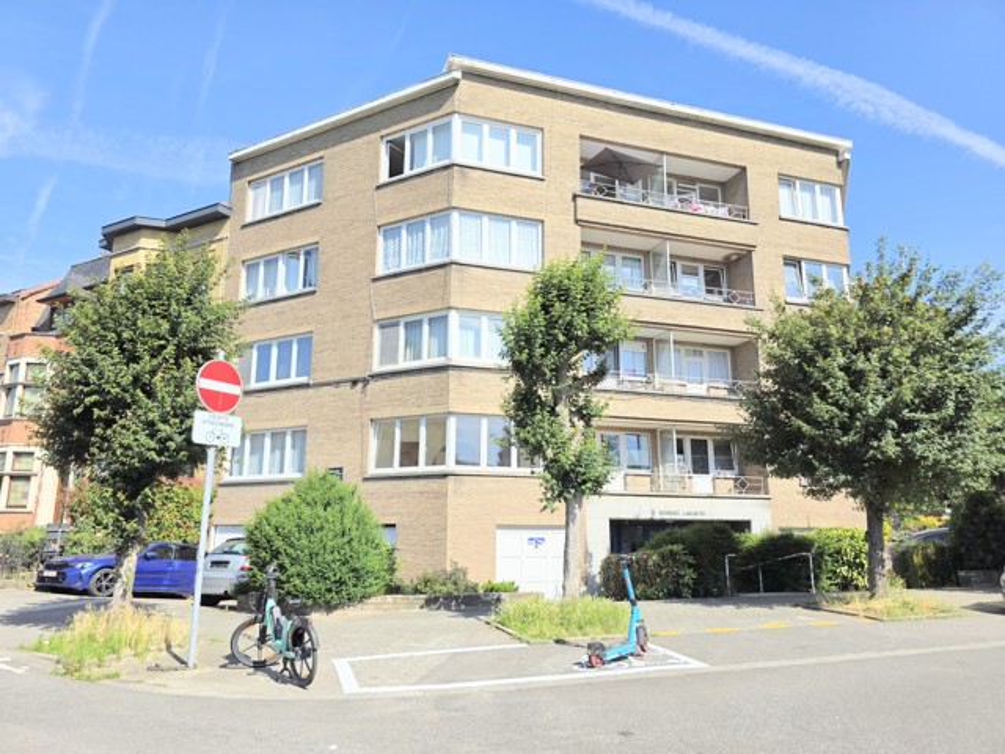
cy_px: 377
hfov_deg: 73.9
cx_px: 502
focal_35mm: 23
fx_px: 668
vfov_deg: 58.9
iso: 80
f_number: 1.7
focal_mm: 6.3
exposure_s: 1/6355
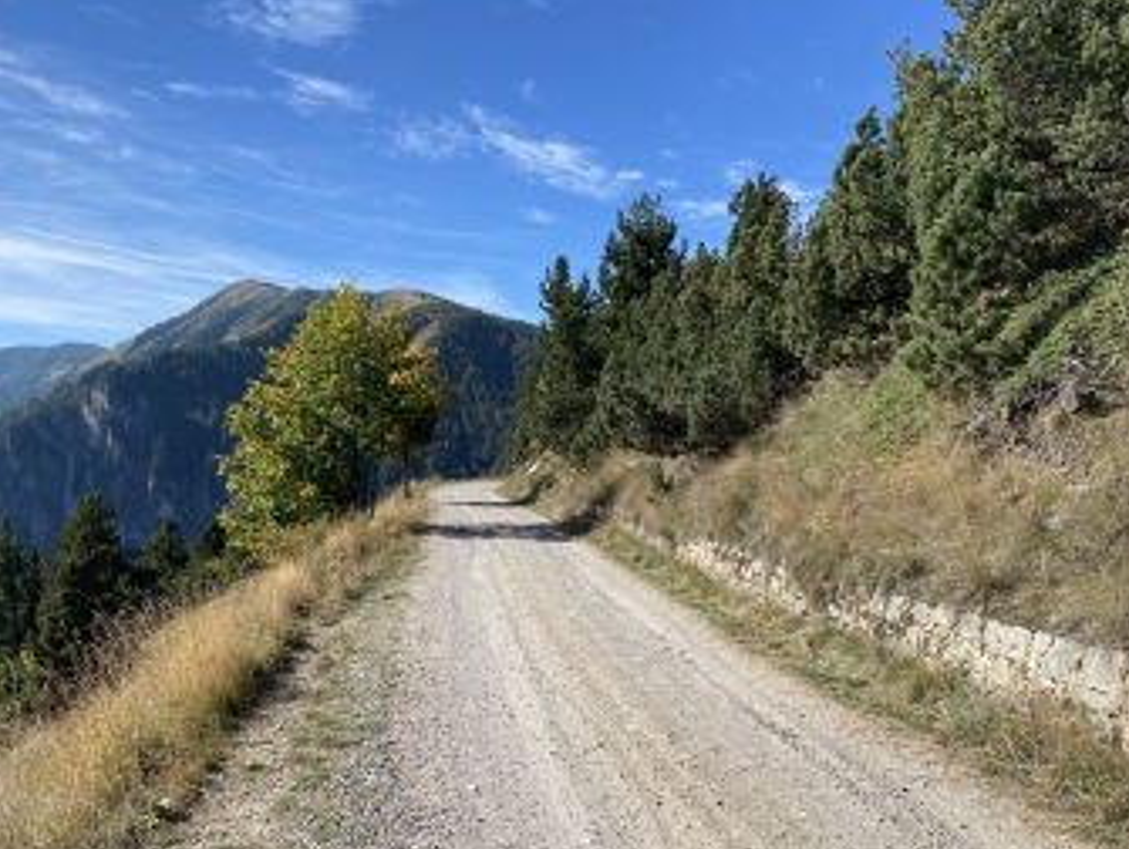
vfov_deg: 45.3
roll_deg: -1.6
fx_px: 1012
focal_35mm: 31
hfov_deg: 58.3
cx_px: 563
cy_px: 502
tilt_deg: -6.0
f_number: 1.8
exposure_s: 1/2625
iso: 32
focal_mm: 4.25
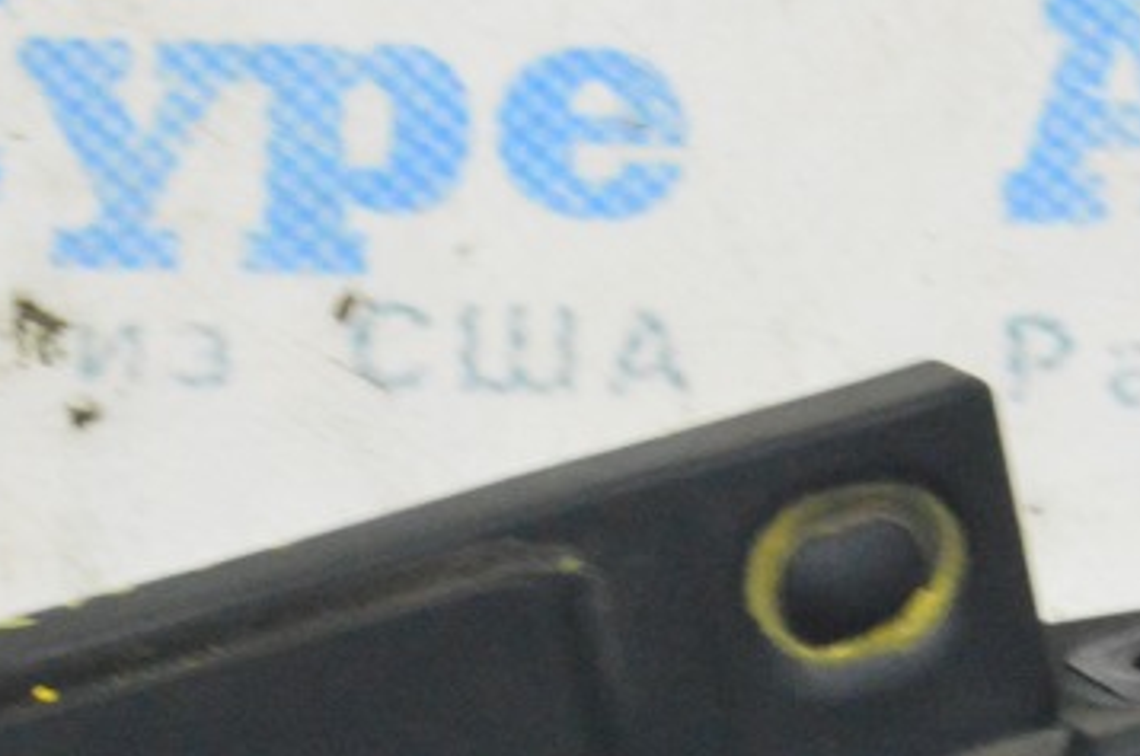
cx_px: 629
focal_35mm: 224
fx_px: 7084
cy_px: 774
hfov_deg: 9.2
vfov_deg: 6.1
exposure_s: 1/15
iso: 6400
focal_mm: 52
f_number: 20
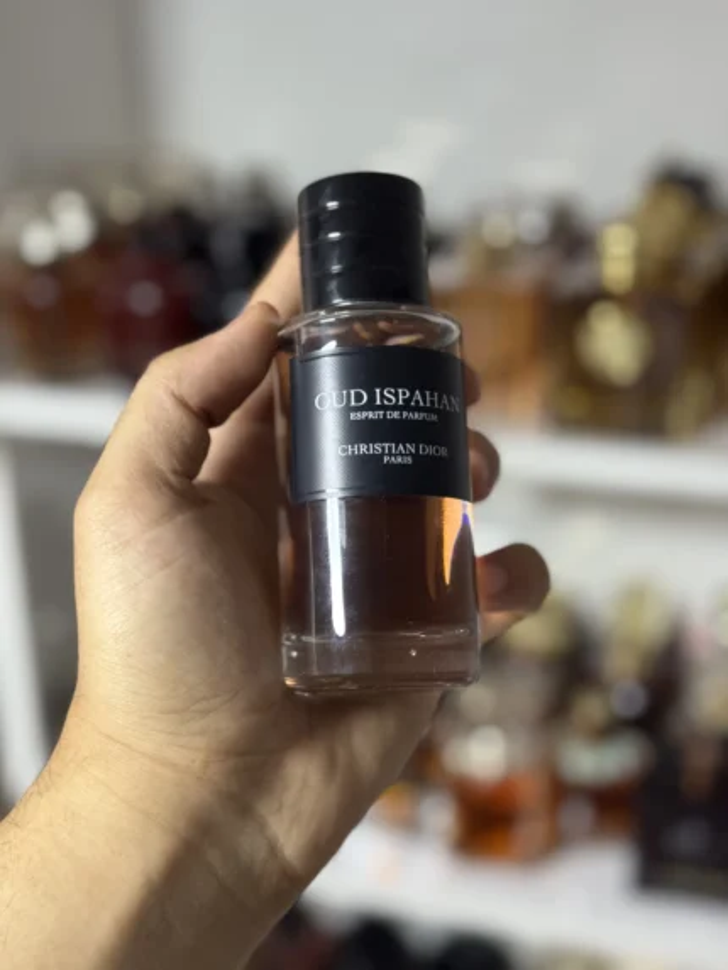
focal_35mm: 48
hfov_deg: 30.3
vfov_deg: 39.6
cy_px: 485
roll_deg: +0.3
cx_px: 364
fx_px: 1345
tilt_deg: -21.7
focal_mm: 6.76
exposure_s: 1/50
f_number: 1.78
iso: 160
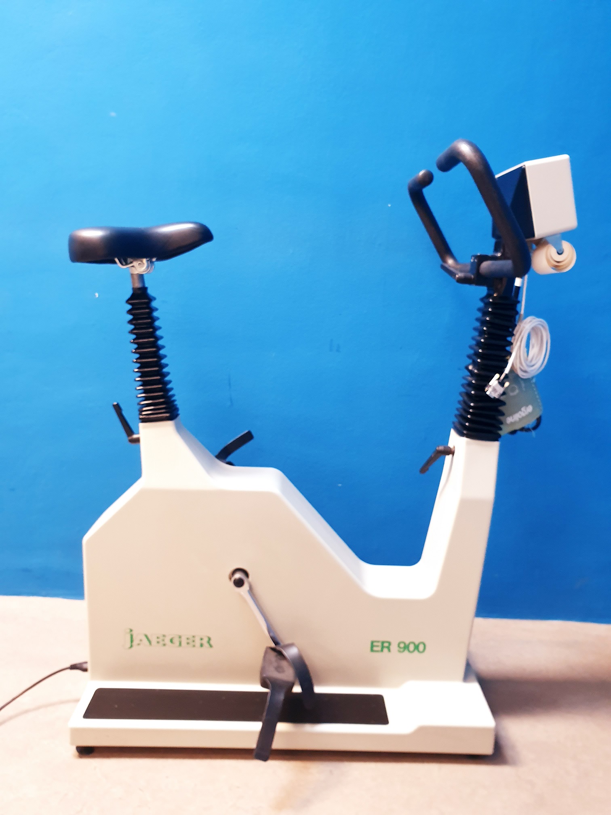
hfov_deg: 53.1
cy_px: 408
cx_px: 306
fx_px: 612
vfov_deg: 67.3
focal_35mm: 26
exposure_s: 1/25
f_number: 2.4
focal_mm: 4.3
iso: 250
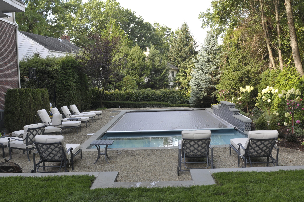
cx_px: 152
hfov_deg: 53.2
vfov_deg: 36.8
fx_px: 304
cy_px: 101
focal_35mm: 36
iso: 200
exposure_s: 1/160
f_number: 6.3
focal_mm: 24
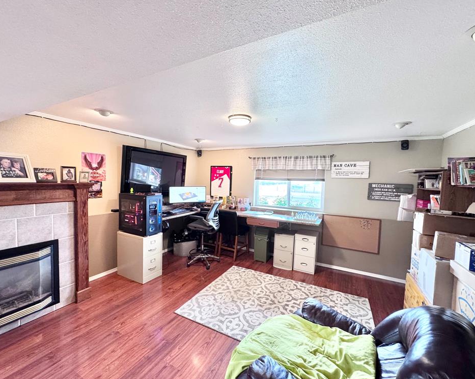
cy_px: 191
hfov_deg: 96.8
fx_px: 211
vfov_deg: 84.0
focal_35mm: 15
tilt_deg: -3.3
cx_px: 233
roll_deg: -2.1
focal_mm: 2.22
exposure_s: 1/60
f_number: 2.2
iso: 250
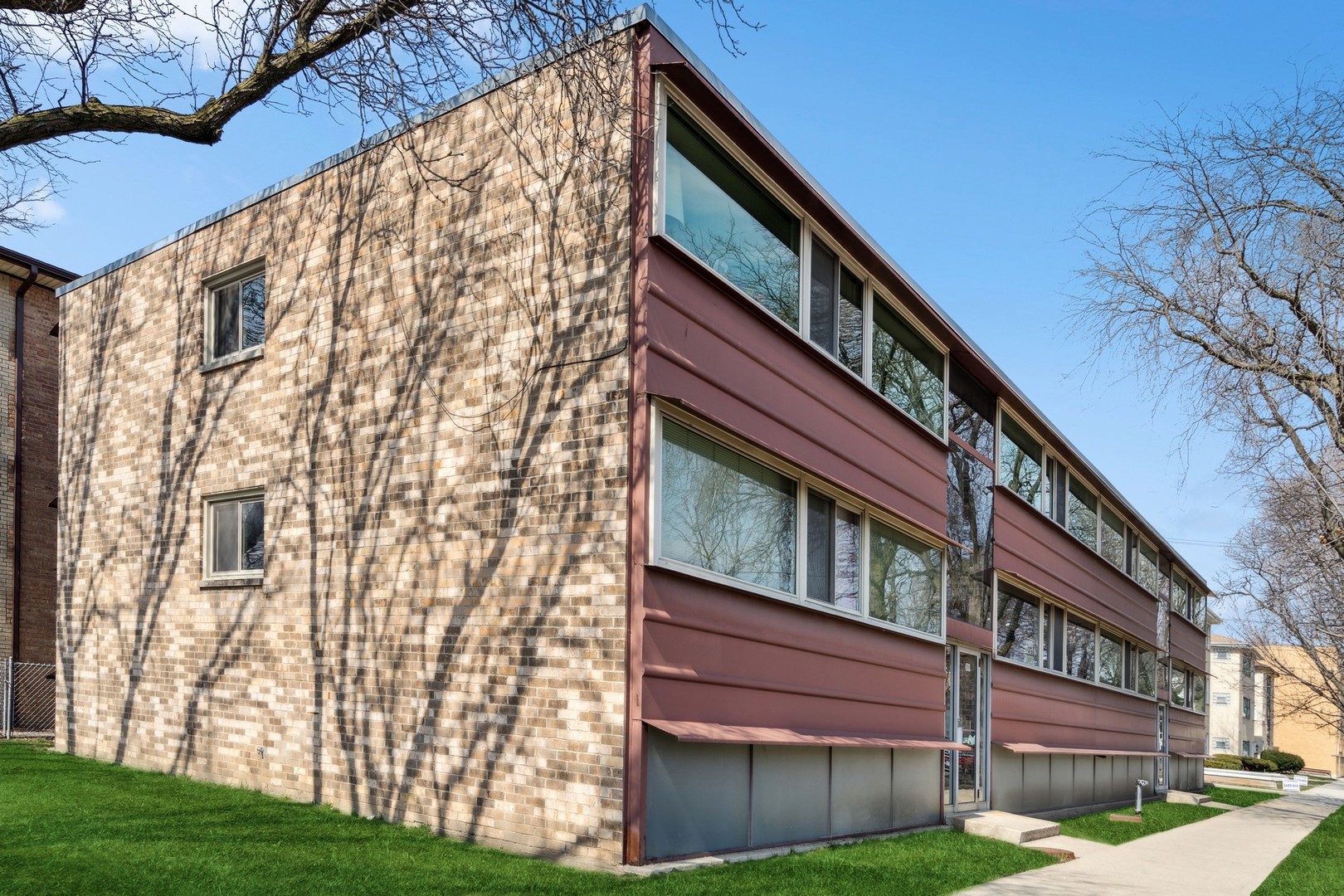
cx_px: 672
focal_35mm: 23
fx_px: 859
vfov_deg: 55.1
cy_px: 448
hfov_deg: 76.1
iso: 125
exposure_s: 1/160
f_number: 8
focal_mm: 23
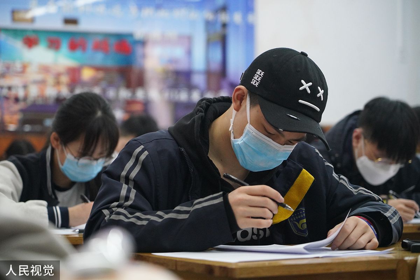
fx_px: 1225
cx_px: 210
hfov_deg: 19.4
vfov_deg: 13.1
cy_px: 140
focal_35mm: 105
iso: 8000
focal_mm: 105
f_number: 4
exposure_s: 1/250
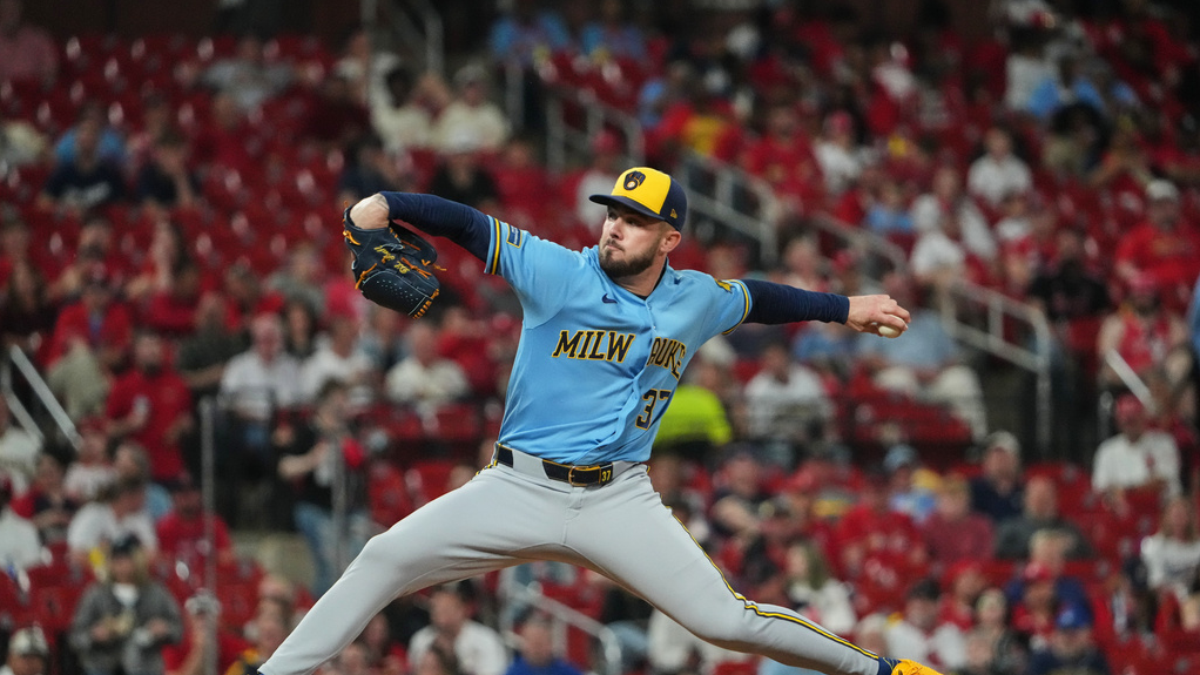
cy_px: 389
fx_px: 14829
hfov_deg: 4.6
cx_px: 600
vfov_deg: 2.6
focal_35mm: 466
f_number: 6.3
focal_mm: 444
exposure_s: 1/1600
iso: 8000
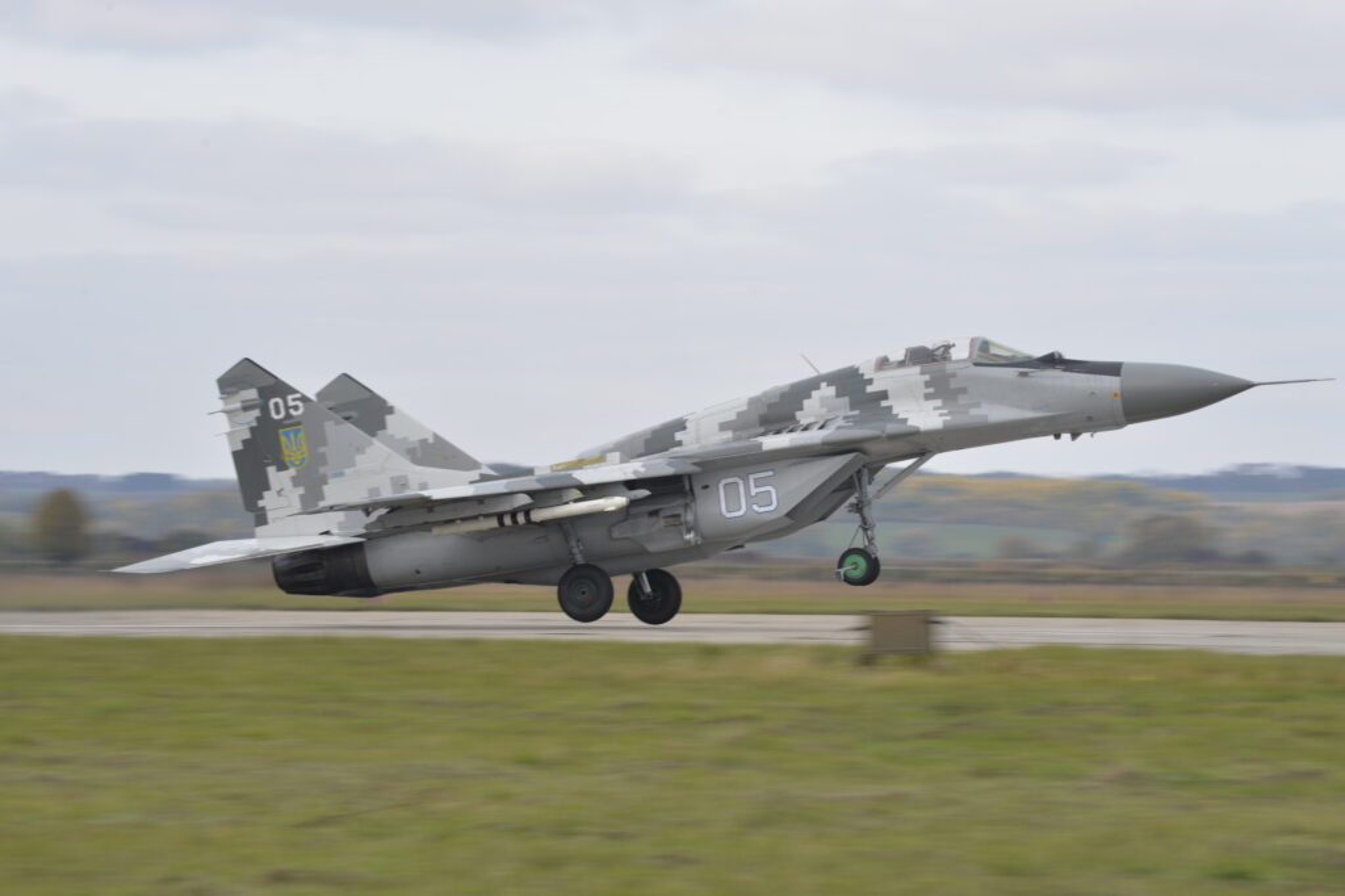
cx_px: 672
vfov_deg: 9.1
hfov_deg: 13.7
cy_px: 448
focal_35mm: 150
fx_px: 5602
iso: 320
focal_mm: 150
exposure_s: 1/250
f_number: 13
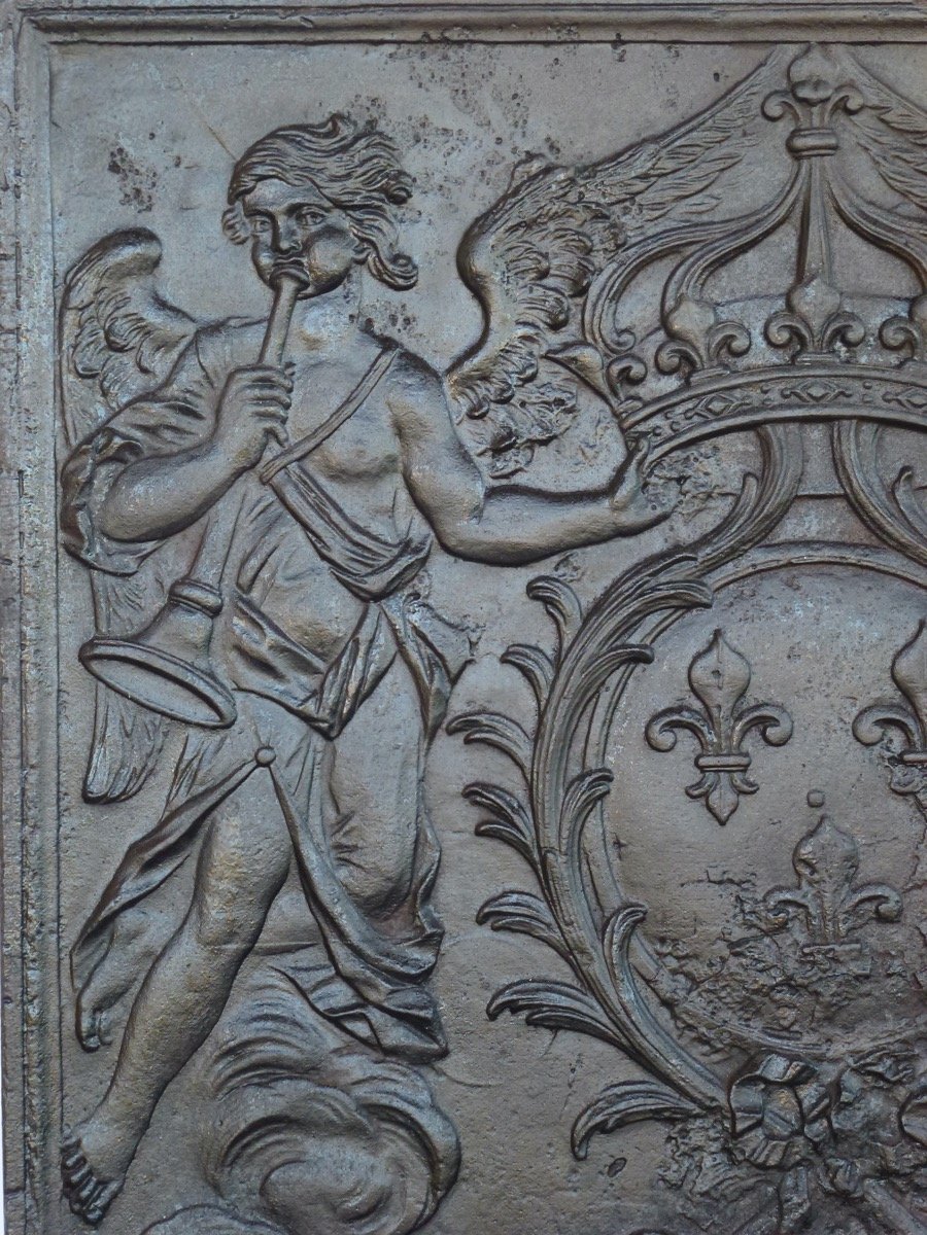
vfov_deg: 25.7
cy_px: 618
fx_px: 2714
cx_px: 464
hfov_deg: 19.4
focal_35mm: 76
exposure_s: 1/30
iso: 200
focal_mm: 13.6
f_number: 4.7
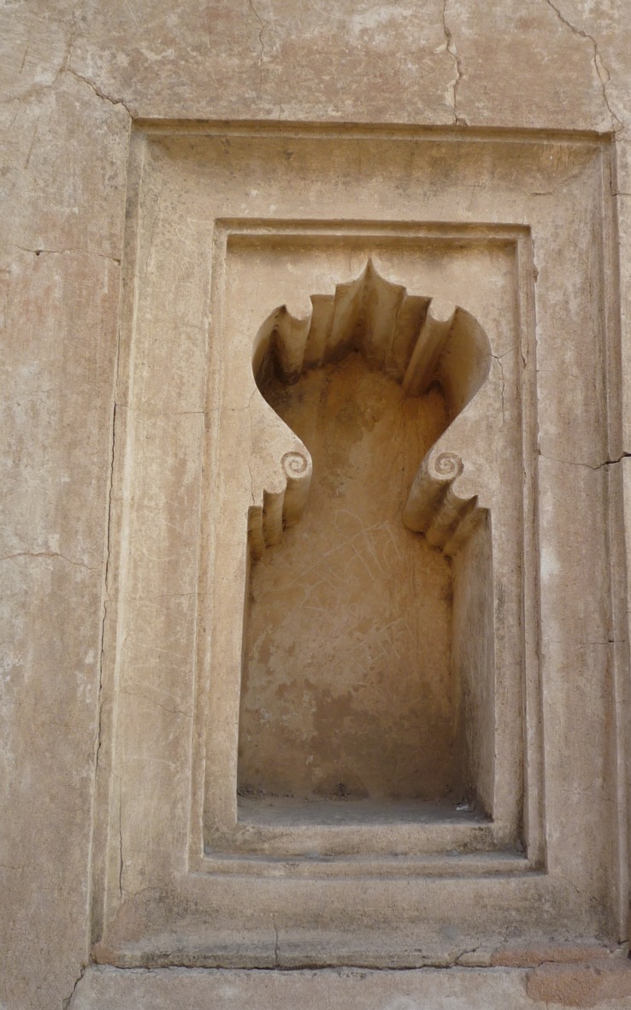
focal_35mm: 42
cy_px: 502
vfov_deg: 47.2
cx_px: 370
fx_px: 1156
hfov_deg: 30.5
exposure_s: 1/250
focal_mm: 5.8
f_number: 3.6
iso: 100
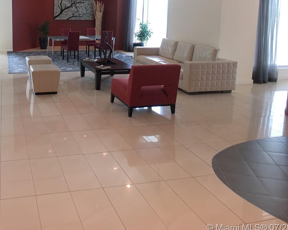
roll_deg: -0.8
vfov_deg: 30.1
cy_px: 47
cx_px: 59
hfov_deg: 36.8
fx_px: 418
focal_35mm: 49
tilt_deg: -6.6
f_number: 2.2
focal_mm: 4.15
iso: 40
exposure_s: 1/30
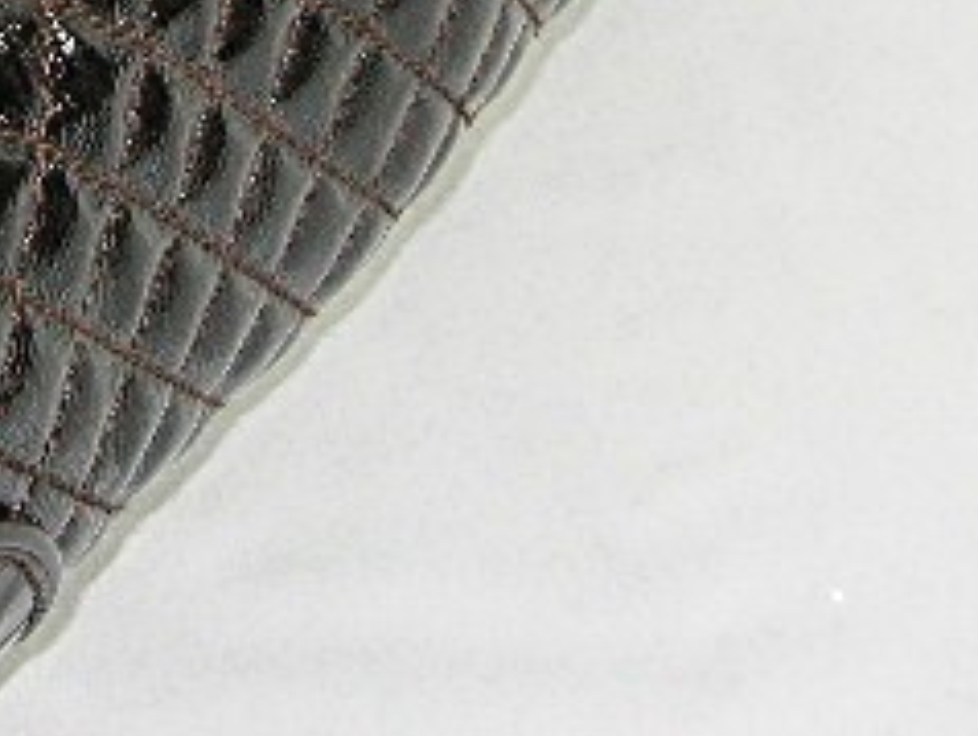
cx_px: -41
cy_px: -382
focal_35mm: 129
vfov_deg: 11.1
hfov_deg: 15.0
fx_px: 3648
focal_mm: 5.4
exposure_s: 1/30
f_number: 3.5
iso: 200
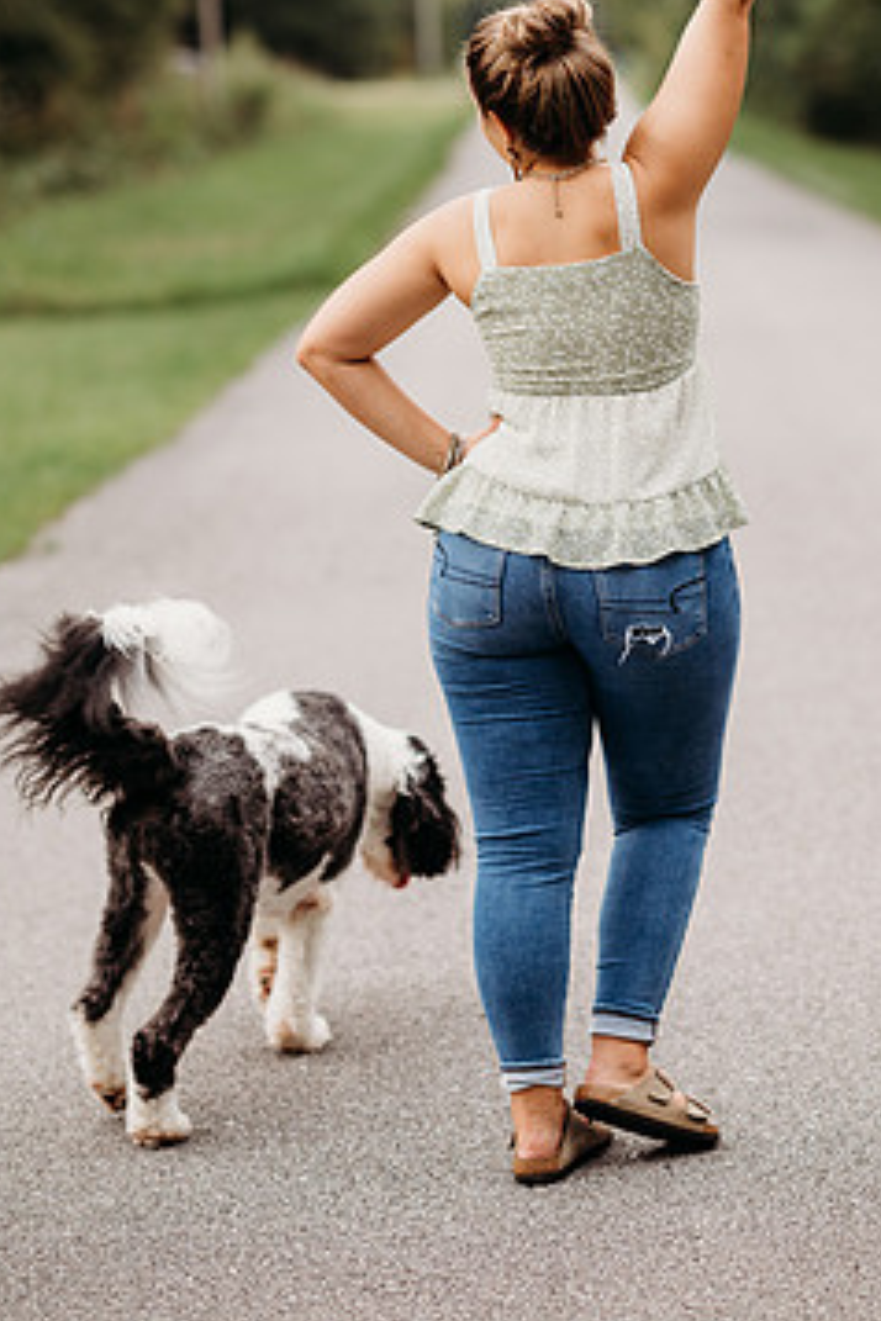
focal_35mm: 107
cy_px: 529
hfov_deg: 12.8
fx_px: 3927
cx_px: 533
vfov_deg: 19.1
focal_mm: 85
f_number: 2.2
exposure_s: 1/250
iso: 320
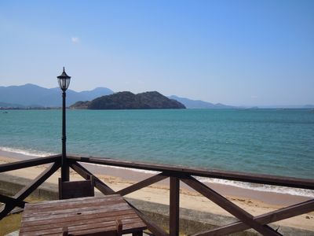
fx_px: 299
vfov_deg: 42.9
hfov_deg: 55.4
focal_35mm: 33
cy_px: 118
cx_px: 157
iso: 100
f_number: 8
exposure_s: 1/250
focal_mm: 5.9
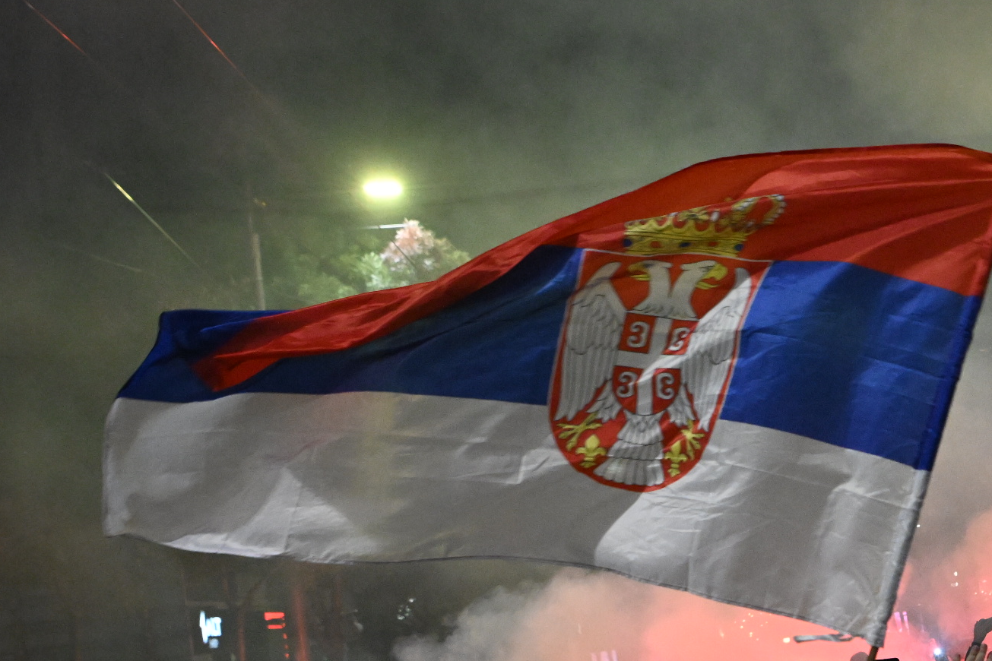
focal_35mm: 72
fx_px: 1984
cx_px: 857
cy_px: 501
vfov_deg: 18.8
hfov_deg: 27.3
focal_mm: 29
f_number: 4
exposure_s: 1/640
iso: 6400
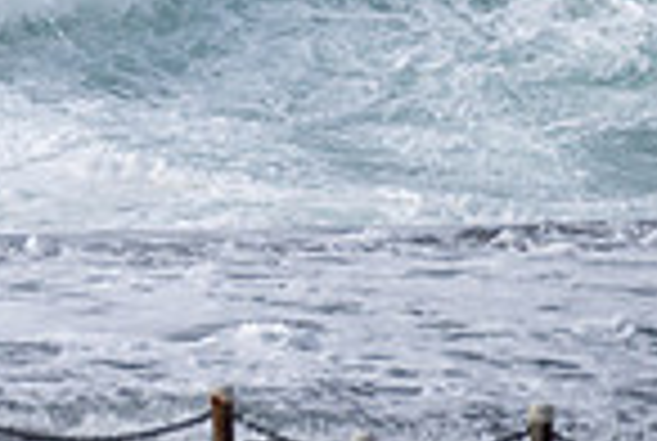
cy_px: -308
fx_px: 39006
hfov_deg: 1.0
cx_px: -522
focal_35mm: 2133
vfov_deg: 0.6
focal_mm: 500
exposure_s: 1/1000
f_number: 5.6
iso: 100
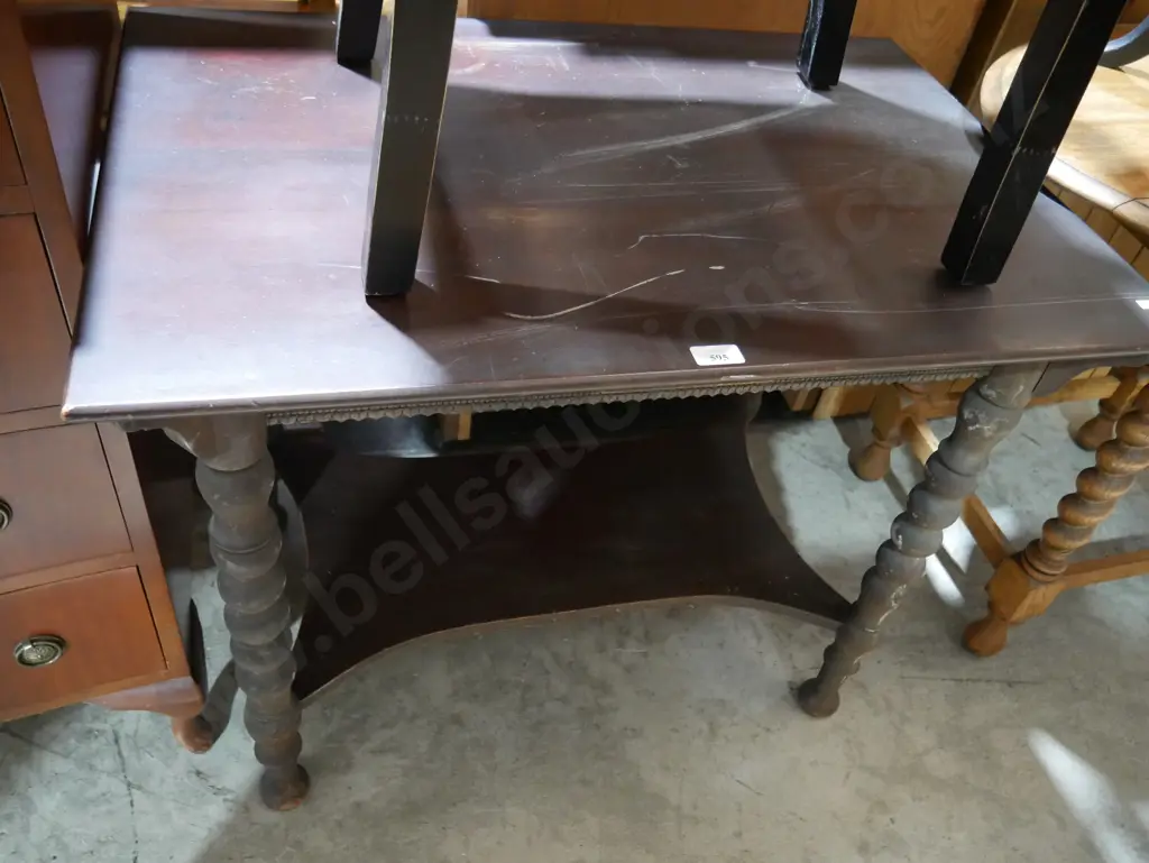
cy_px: 432
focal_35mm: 28
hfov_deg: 63.4
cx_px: 574
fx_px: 930
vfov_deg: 49.8
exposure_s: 1/60
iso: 2500
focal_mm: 14
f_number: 3.5
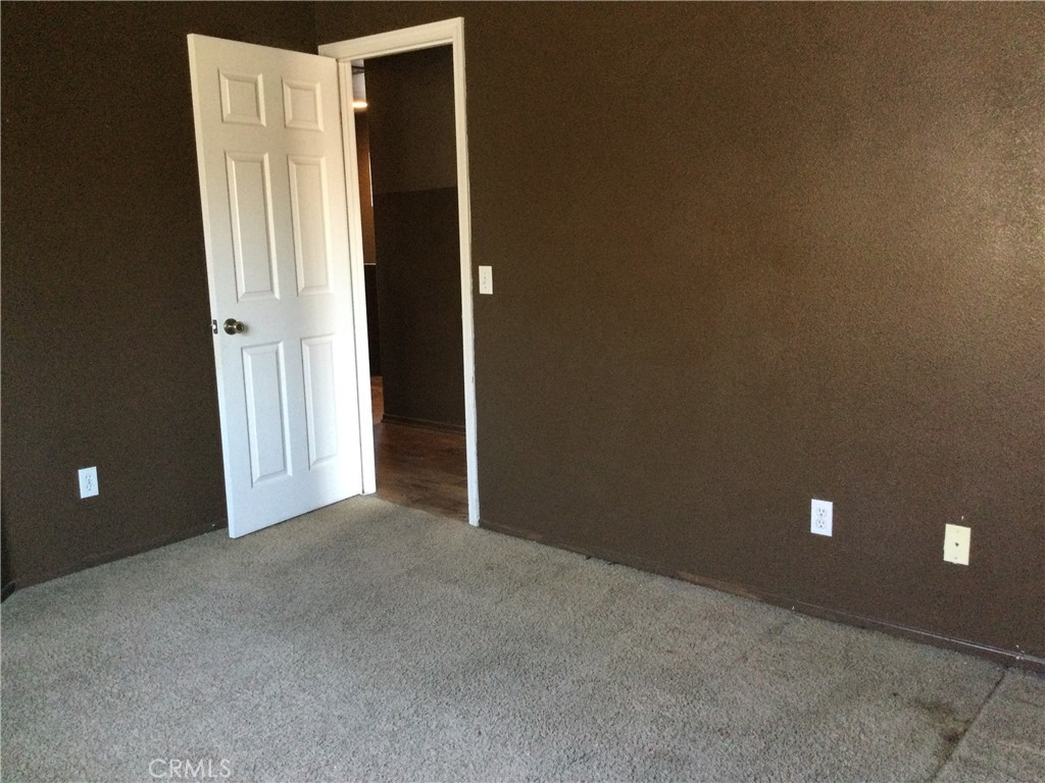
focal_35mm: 31
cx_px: 522
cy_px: 392
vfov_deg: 45.4
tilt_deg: -10.4
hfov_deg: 58.4
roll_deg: +0.3
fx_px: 936
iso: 200
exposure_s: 1/30
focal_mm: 3.3
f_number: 2.4
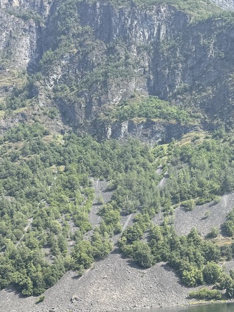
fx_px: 496
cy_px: 306
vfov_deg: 32.4
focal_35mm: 55
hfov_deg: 26.3
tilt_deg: +1.4
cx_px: 170
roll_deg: +4.2
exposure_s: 1/1193
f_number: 1.78
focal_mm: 6.76
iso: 80
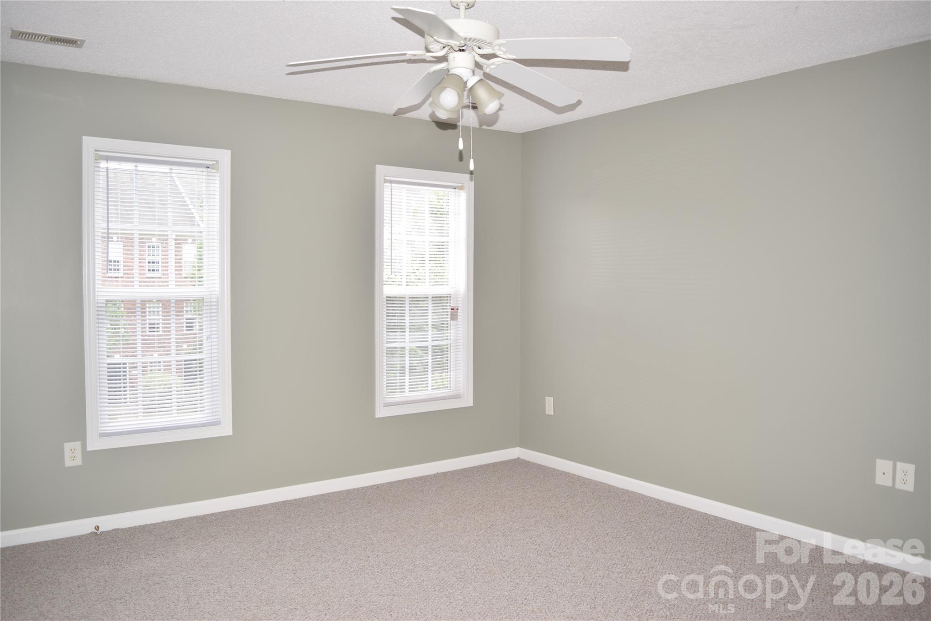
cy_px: 310
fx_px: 698
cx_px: 466
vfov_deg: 47.9
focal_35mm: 27
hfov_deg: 67.4
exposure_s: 1/60
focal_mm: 18
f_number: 3.5
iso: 100
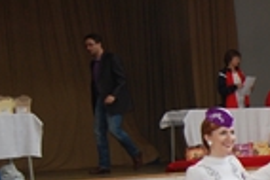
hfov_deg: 13.7
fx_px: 1029
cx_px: 447
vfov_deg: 9.9
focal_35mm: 137
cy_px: 193
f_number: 4
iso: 400
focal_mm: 26
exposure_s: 1/60
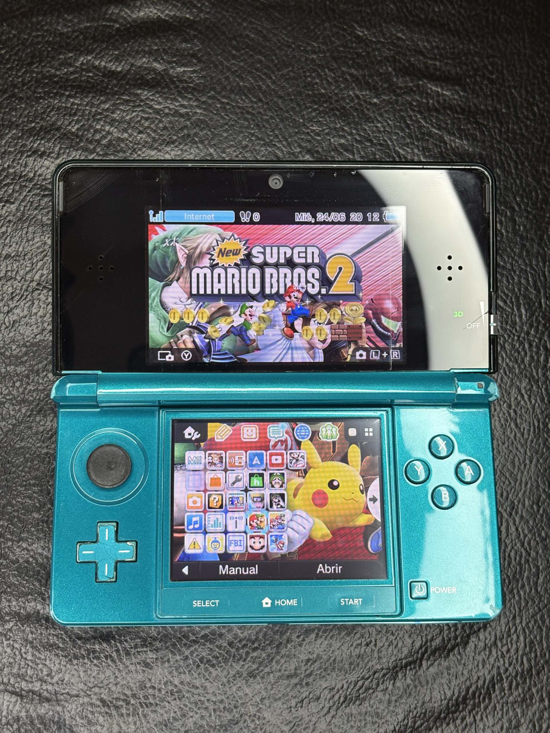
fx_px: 1102
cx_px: 275
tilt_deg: -76.4
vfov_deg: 36.8
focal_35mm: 52
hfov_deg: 28.0
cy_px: 366
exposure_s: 1/60
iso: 125
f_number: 1.6
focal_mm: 5.96
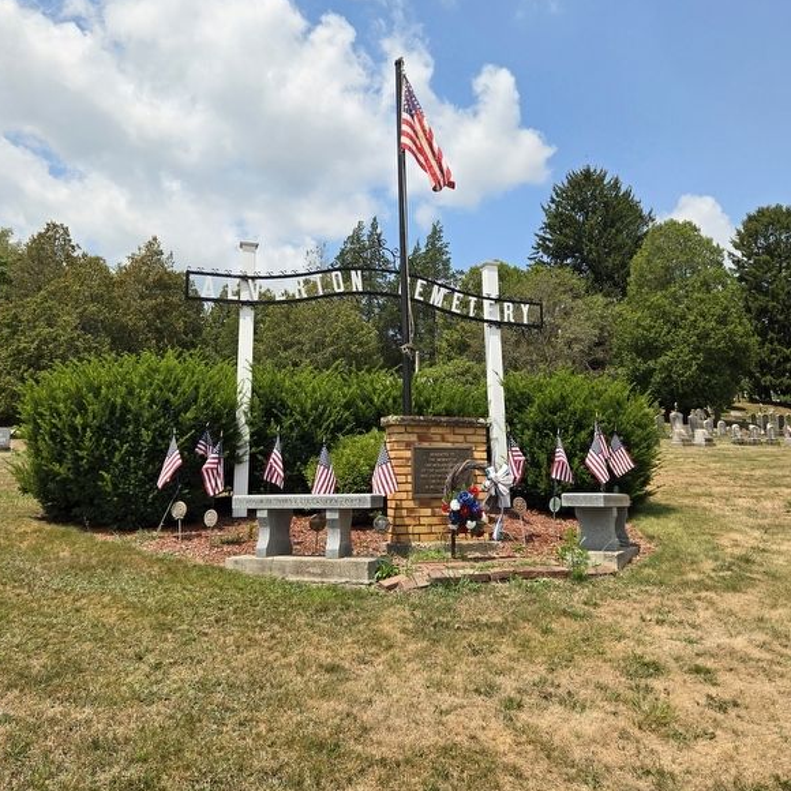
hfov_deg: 57.3
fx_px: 724
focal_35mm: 28
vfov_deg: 57.1
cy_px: 343
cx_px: 392
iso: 25
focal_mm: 5.4
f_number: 1.8
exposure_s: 1/1915
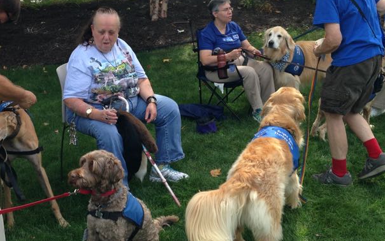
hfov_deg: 36.8
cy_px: 99
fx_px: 577
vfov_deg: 23.5
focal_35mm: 55
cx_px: 159
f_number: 2.4
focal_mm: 4.12
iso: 50
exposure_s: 1/354
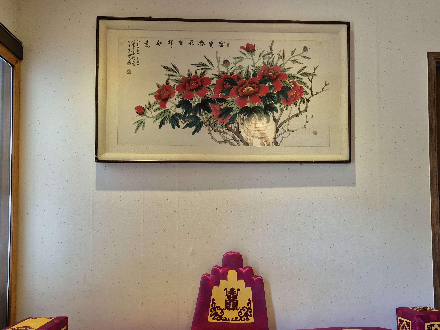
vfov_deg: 45.1
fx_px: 394
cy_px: 205
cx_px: 241
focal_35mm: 31
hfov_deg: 58.2
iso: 400
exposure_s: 1/120
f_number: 1.8
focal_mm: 5.4
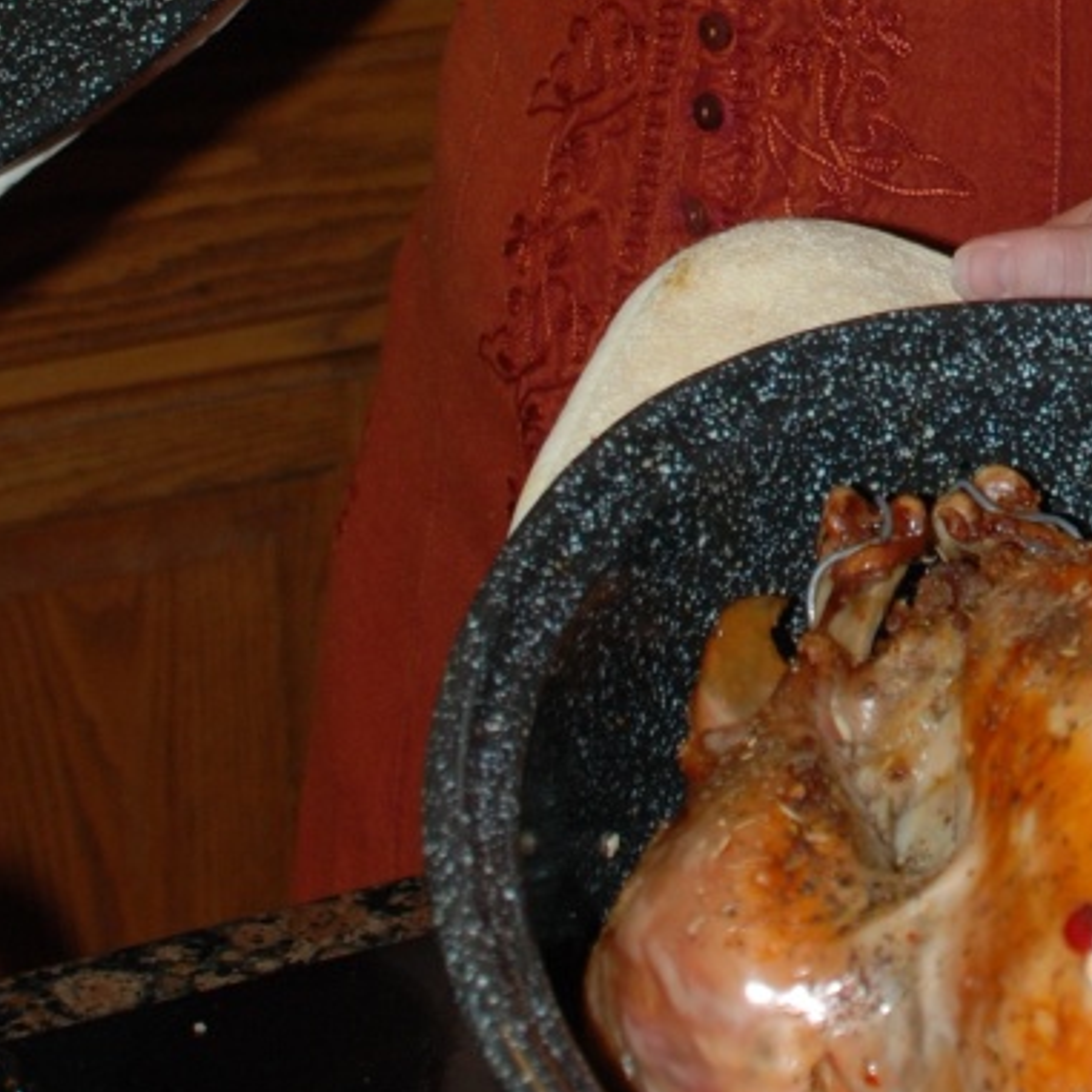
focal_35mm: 123
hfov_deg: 13.9
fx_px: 4390
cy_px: -4
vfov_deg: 14.0
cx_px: 1181
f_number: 4
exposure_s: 1/60
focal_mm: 24
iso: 200
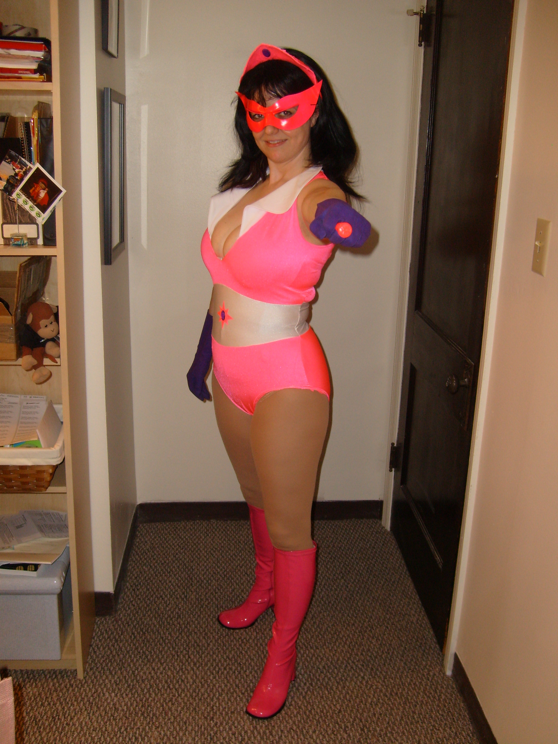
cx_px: 279
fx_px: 752
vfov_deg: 52.6
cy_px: 372
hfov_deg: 40.7
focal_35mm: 35
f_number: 2.8
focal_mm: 5.8
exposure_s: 1/45
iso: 100
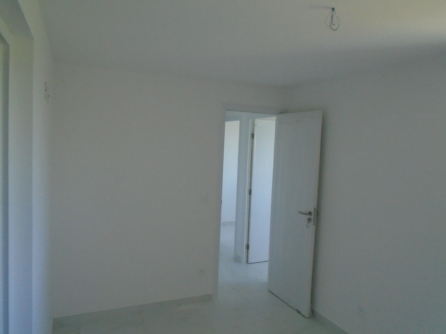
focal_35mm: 26
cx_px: 223
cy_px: 167
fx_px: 335
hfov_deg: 67.3
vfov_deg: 53.1
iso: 400
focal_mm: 4.6
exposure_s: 1/250
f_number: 3.2
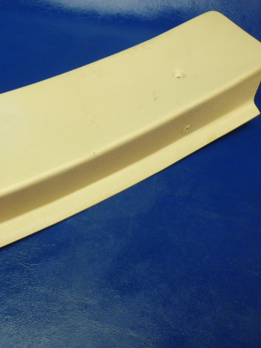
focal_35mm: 38
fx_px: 382
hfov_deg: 36.1
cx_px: 42
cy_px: 173
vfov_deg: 49.0
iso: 200
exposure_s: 1/30
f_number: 3.9
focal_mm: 5
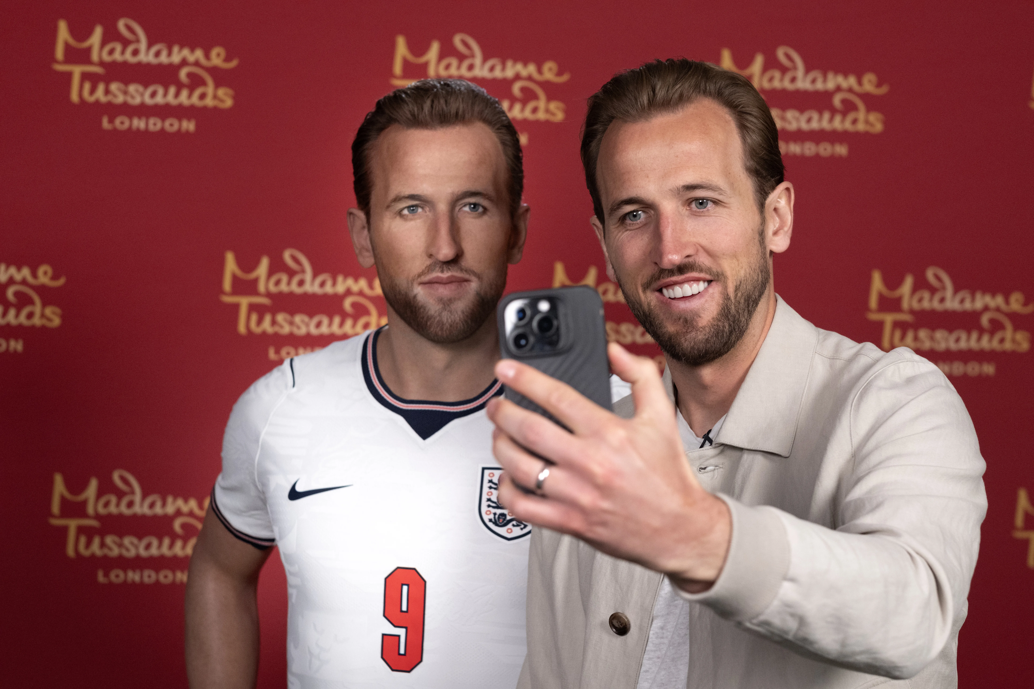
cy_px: 344
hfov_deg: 24.2
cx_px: 517
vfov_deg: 16.3
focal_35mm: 84
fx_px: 2412
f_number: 3.6
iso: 1250
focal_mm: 56
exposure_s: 1/160
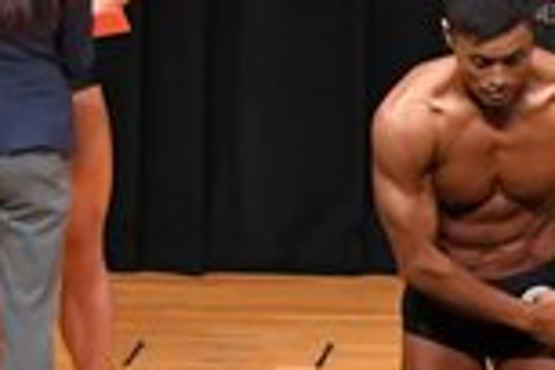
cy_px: 268
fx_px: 9635
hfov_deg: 3.3
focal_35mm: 625
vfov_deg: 2.2
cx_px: 840
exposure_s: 1/400
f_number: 5.6
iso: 4000
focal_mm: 82
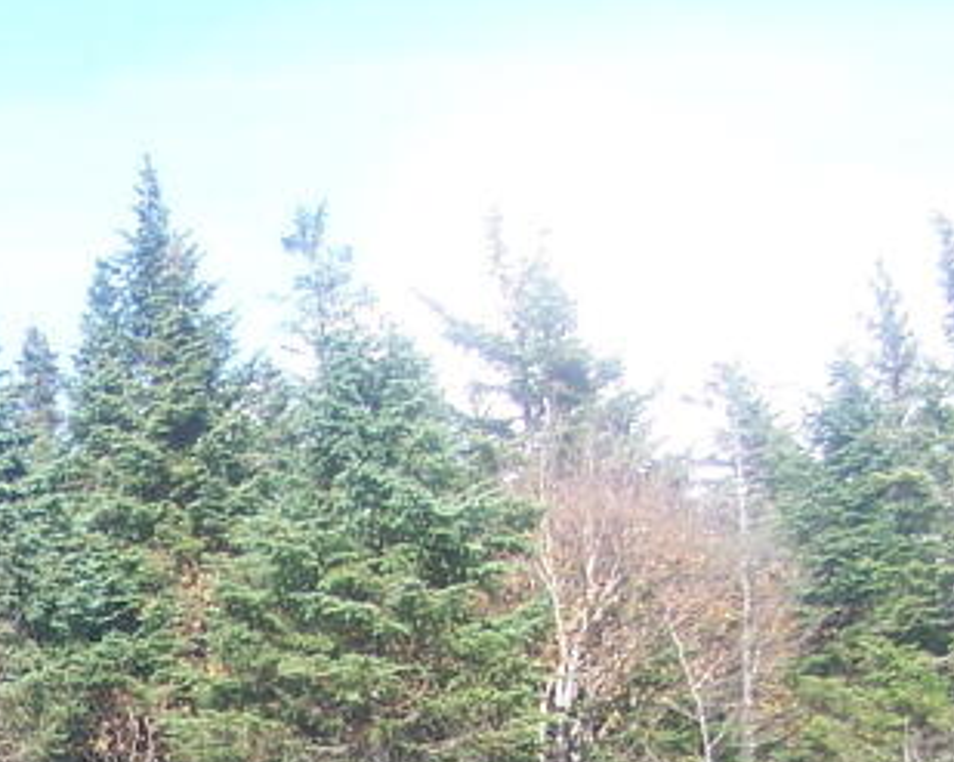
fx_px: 3472
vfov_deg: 12.0
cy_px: 1126
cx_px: -262
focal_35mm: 123
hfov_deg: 15.0
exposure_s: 1/320
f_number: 2.8
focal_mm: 6.3
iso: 80
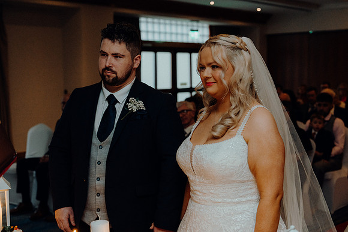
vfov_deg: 25.5
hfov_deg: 37.5
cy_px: 116
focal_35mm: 53
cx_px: 174
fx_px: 512
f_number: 3.5
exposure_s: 1/160
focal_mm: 53
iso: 2500
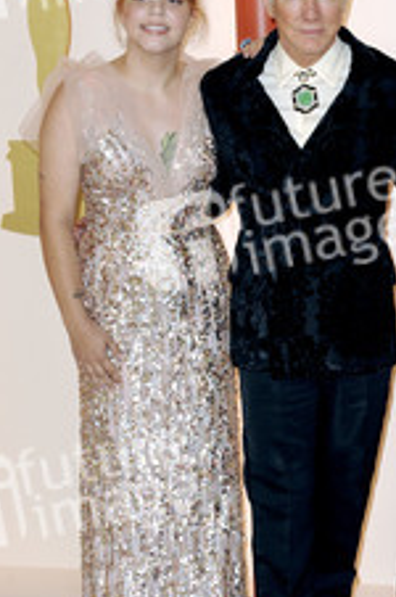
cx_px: 350
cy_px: 362
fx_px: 1820
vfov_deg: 18.6
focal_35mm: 110
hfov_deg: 12.3
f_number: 7.1
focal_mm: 62
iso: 1600
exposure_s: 1/200
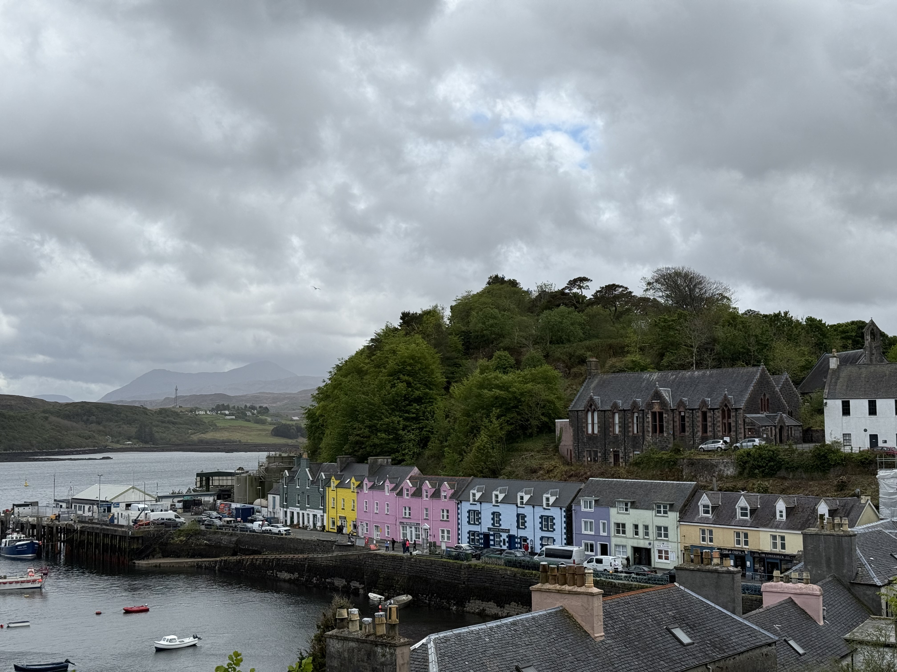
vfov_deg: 30.3
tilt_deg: +4.5
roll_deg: +0.6
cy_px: 336
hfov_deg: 39.7
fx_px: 1244
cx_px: 448
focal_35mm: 48
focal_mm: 6.76
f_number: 1.78
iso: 64
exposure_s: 1/4878
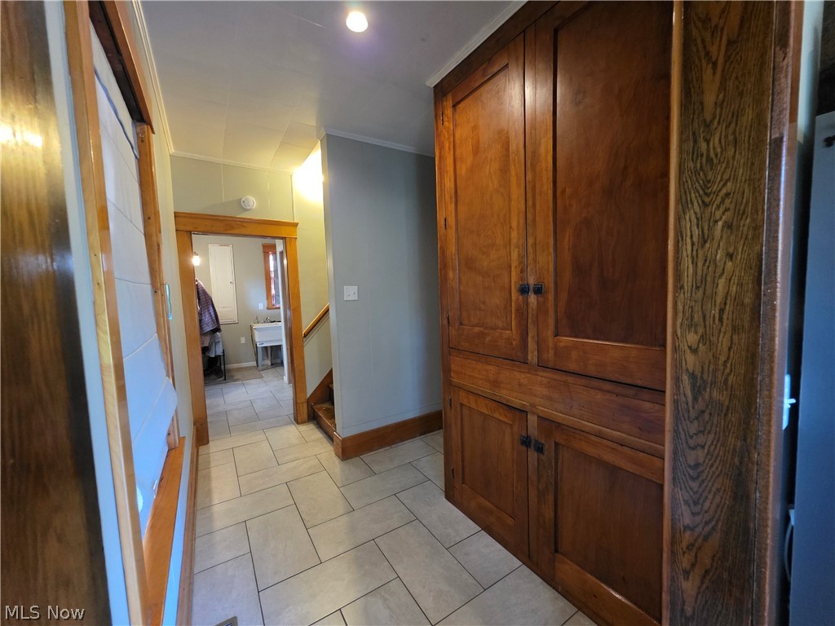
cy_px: 313
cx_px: 418
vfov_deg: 89.9
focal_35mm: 13
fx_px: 314
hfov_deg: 106.2
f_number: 1.9
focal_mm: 2.2
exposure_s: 1/60
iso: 800
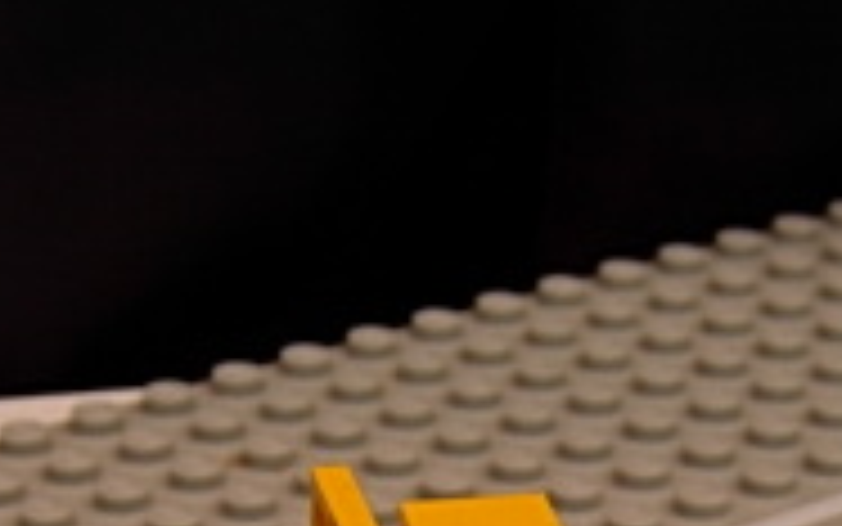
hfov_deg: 12.0
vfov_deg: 7.3
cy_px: 944
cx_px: 576
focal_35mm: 174
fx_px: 3994
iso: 50
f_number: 3.1
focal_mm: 10.1
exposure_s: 1/13.8
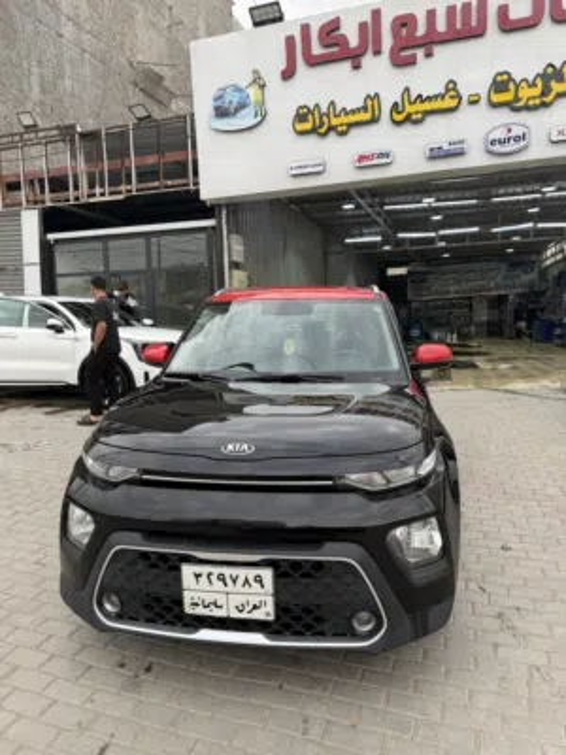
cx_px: 283
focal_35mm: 24
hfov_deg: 56.8
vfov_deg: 71.6
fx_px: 523
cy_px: 378
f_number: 1.78
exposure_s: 1/473
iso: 80
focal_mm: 6.76
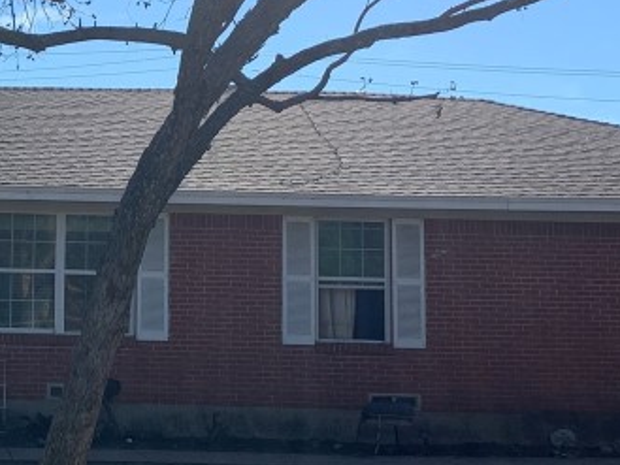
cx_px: -34
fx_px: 1451
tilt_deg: +5.8
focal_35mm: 81
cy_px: 200
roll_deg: -0.5
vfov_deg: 18.2
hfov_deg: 22.9
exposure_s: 1/2364
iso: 25
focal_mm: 4.25
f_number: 1.8
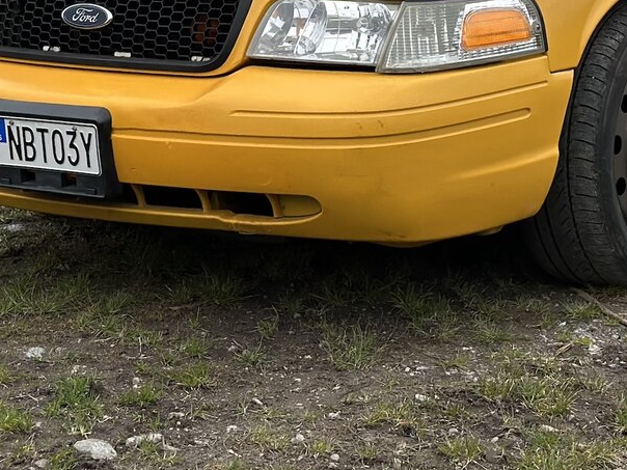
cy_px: -107
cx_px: 467
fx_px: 2210
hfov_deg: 16.1
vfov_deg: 11.9
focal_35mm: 122
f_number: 1.78
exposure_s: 1/4184
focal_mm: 6.86
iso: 100
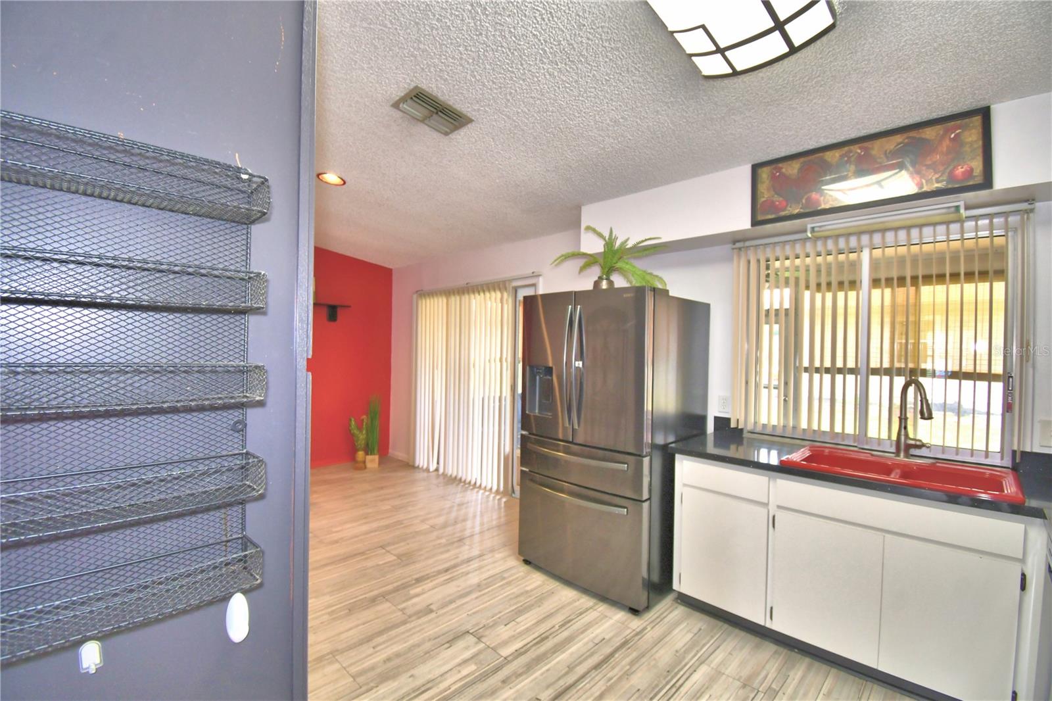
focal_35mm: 15
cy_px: 350
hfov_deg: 100.4
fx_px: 438
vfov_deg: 77.3
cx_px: 526
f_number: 4.5
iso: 200
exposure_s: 1/30
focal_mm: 10
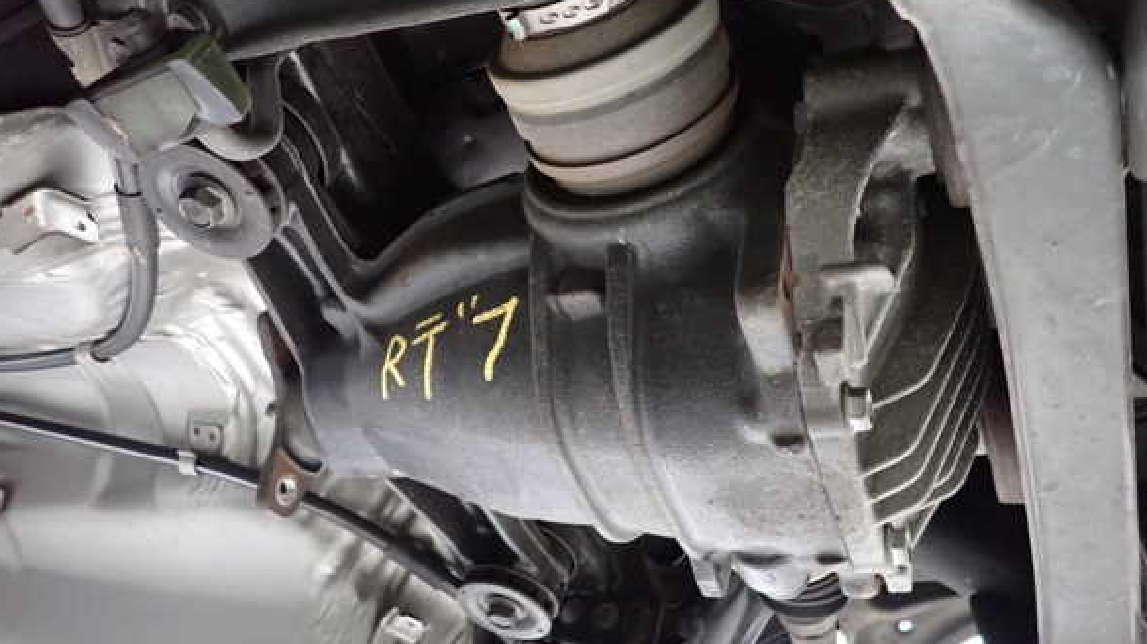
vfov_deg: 41.3
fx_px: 851
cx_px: 579
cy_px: 257
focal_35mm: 28
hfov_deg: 67.9
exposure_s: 1/40
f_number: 2
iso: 1250
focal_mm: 4.5
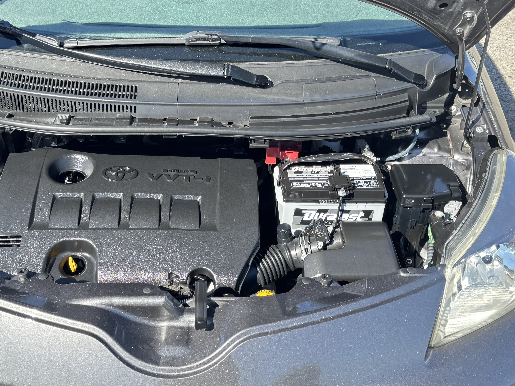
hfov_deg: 42.8
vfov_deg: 32.7
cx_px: 213
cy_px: 238
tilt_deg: -37.4
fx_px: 655
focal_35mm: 44
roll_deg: -1.9
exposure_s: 1/535
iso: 80
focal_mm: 6.76
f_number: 1.78
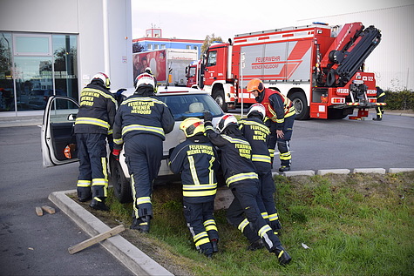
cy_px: 138
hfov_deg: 53.1
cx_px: 207
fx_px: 414
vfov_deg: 36.9
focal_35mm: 36
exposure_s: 1/250
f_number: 8
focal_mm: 24
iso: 320
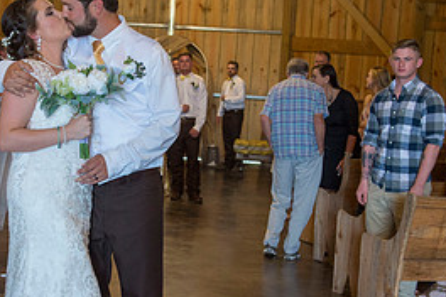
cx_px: 149
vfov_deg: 17.3
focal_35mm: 79
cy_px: 186
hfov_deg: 25.5
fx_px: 979
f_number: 4.5
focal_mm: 36
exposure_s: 1/250
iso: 1600
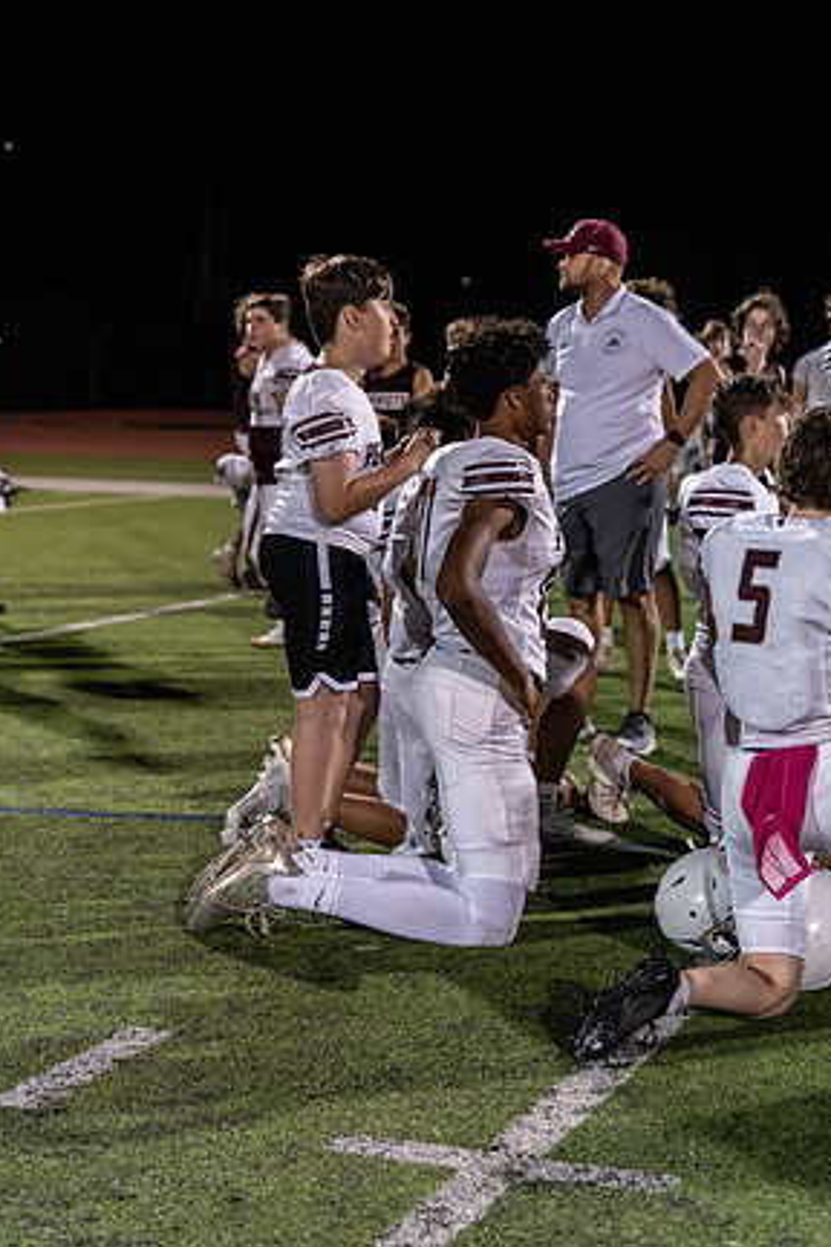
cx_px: 407
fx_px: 2527
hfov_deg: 18.7
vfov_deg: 27.7
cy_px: 603
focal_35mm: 73
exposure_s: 1/320
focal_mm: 70
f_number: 3.5
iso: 2500
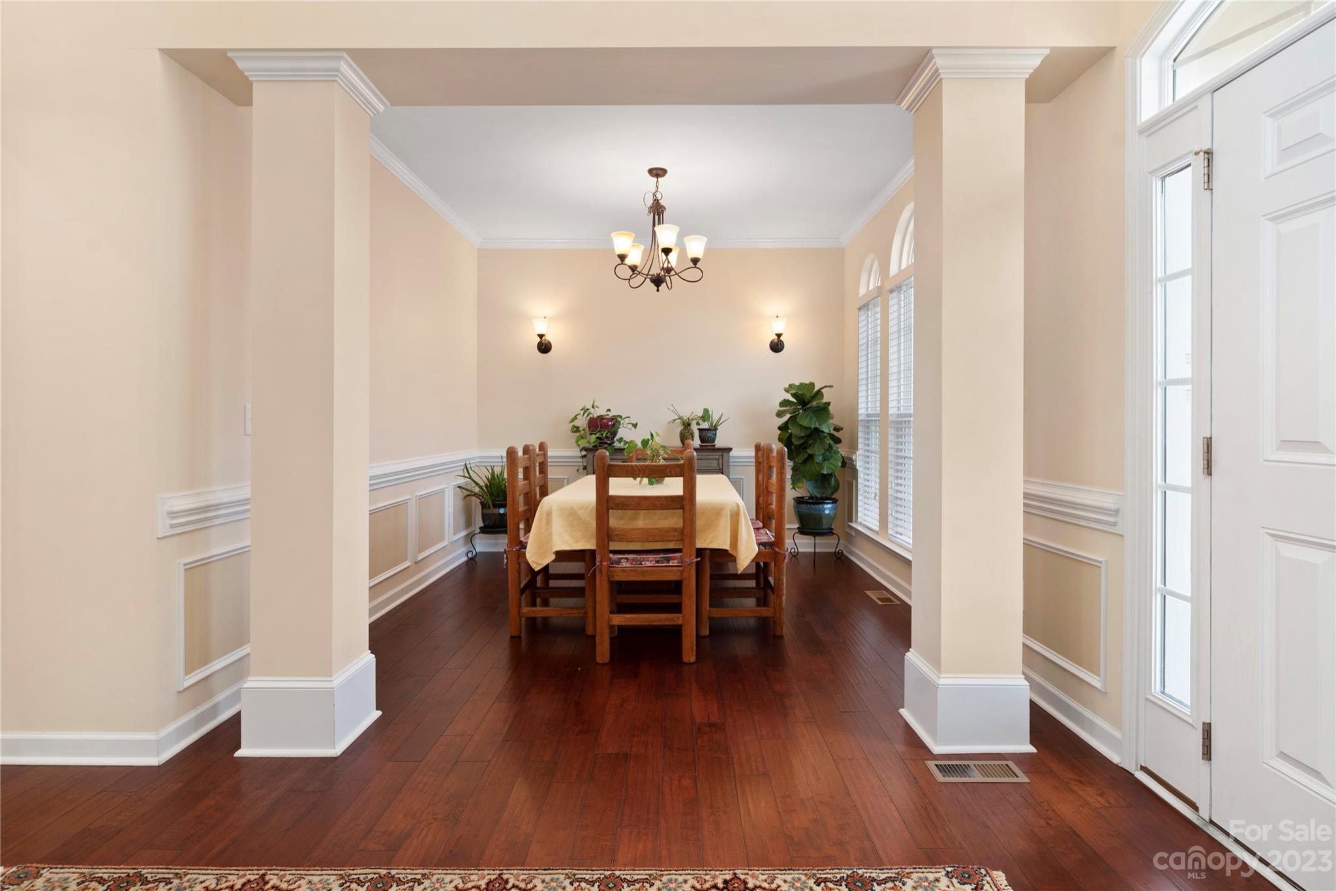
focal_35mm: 19
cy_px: 446
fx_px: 705
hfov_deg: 86.9
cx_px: 668
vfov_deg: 64.6
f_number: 6.3
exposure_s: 1/30
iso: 320
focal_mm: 19
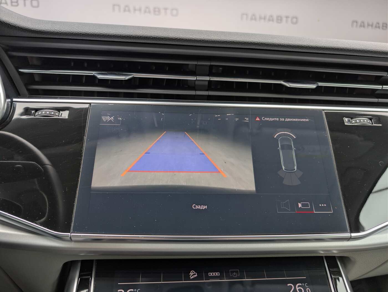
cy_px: 146
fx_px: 269
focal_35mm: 24
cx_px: 194
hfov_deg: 71.5
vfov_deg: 56.9
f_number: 1.68
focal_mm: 6.9
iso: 21
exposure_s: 1/15.3
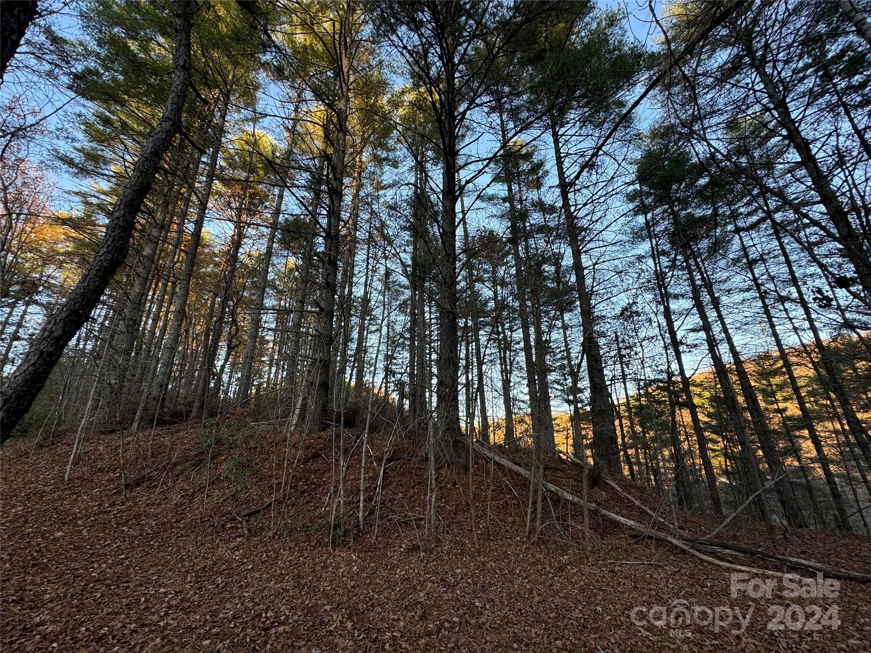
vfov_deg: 85.7
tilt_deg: +21.3
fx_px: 352
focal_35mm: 14
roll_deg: -0.8
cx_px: 436
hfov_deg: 102.1
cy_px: 326
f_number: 2.2
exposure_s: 1/99
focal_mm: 2.22
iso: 40
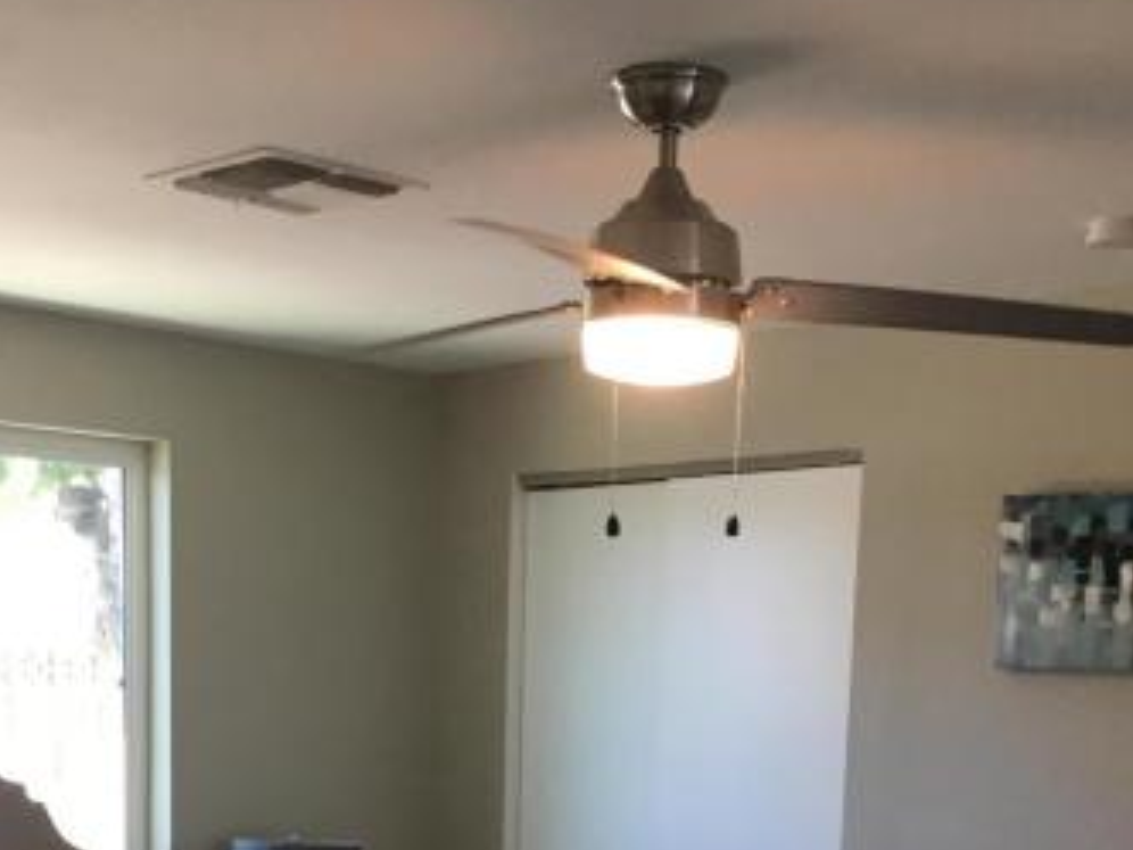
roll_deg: -1.1
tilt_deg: -10.4
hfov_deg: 28.9
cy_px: 1096
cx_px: 485
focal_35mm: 67
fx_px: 2193
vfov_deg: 20.2
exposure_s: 1/30
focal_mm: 4.15
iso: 32
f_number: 2.2
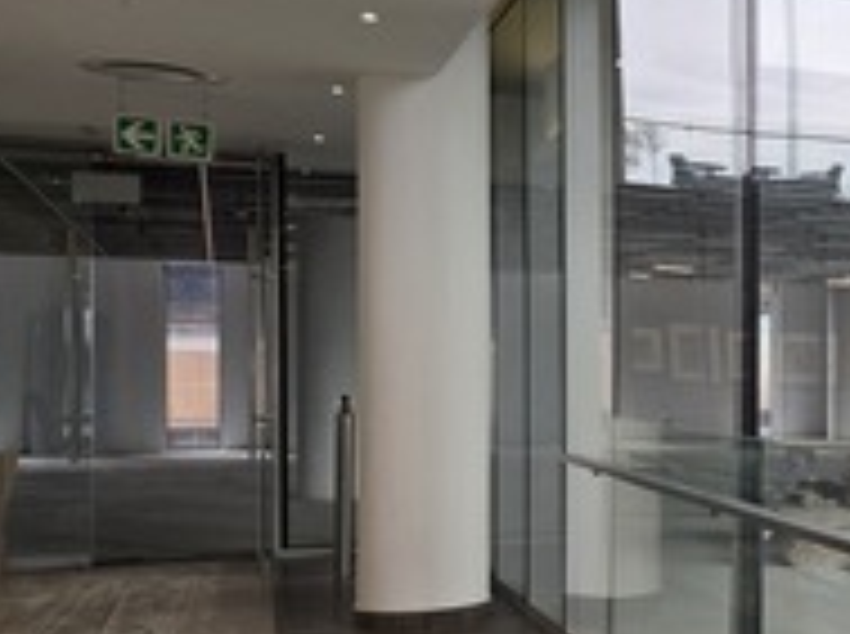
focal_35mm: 61
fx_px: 1495
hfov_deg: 27.0
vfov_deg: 23.9
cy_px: 380
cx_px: 1088
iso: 64
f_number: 1.8
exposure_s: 1/100
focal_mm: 5.4
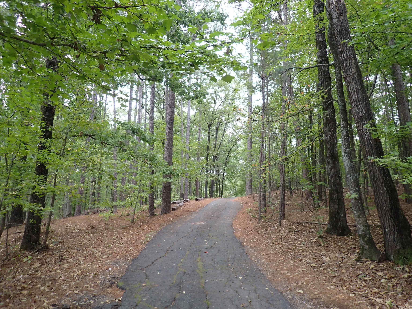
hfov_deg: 69.4
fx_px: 298
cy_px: 154
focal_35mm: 25
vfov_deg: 54.9
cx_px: 206
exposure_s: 1/50
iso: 200
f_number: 2
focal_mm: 4.5
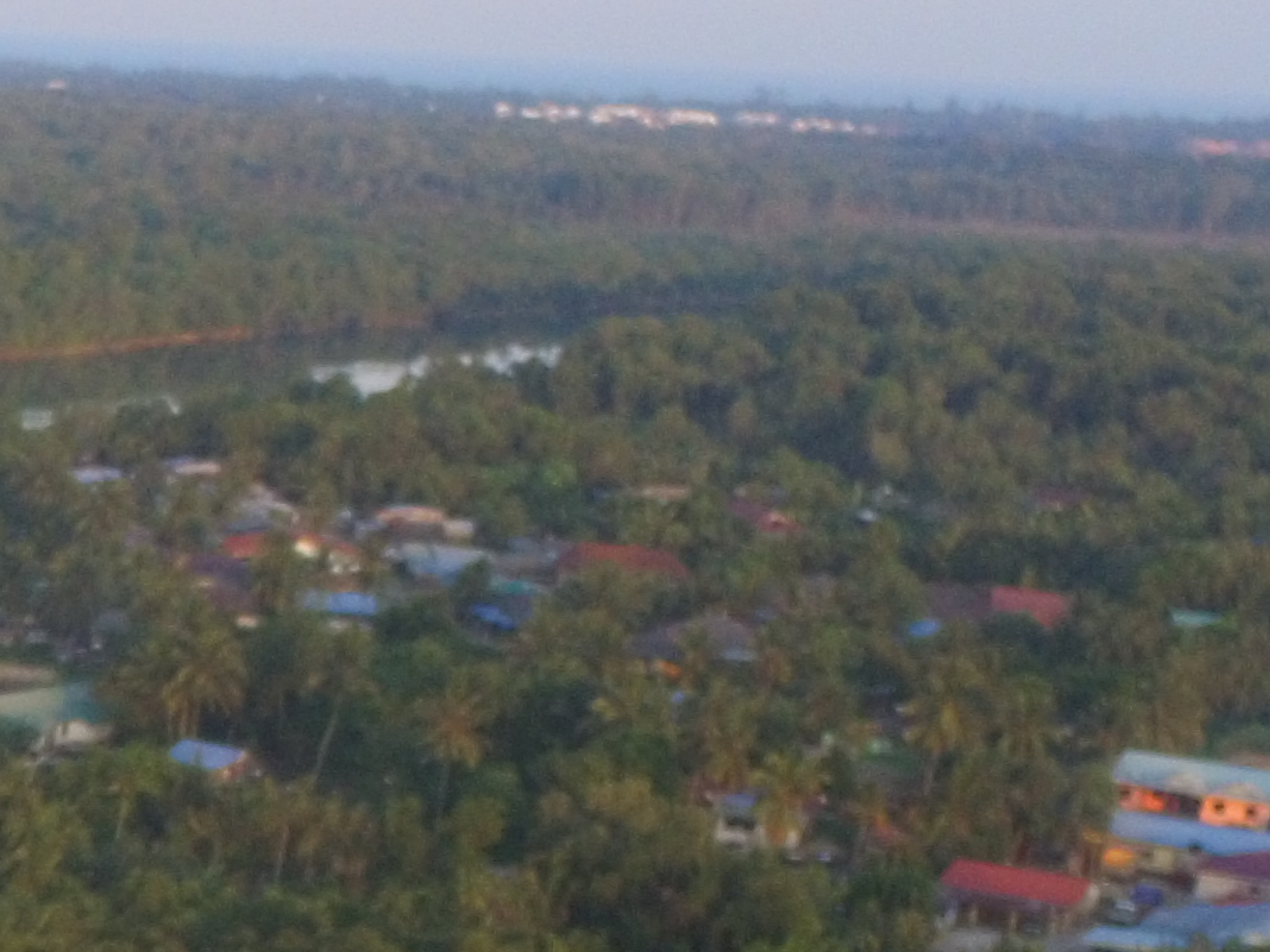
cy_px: 1582
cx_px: -1174
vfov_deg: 15.1
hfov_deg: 17.1
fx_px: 3229
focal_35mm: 88
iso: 100
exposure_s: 1/196
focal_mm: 3.61
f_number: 2.8
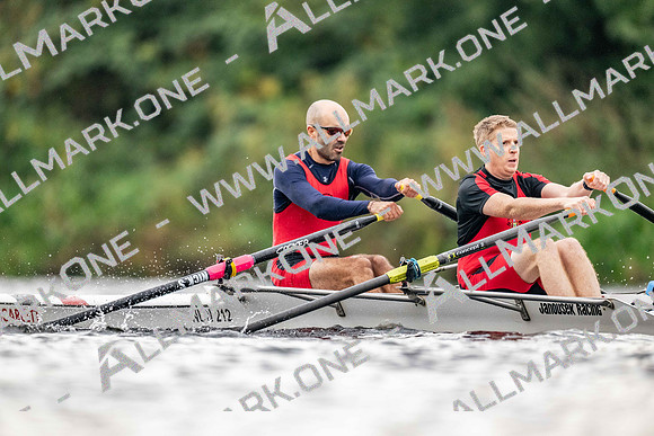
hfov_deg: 3.4
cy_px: 218
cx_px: 327
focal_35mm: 600
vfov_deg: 2.3
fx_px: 10902
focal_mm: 600
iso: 3600
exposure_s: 1/2500
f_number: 4
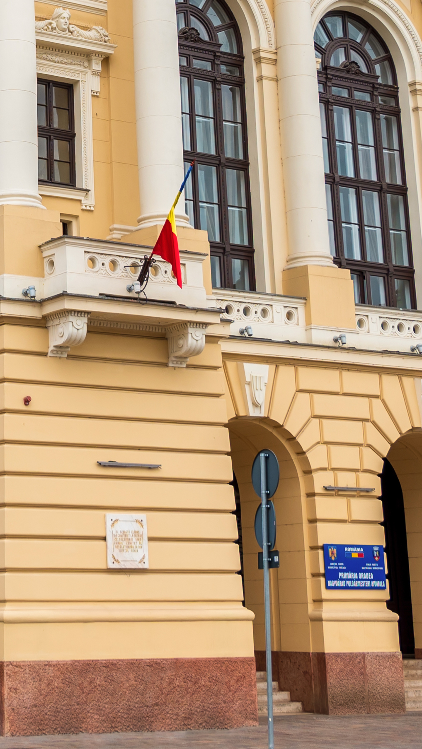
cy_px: 103
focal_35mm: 84
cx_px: -36
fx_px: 1670
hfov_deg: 14.1
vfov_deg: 24.7
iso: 100
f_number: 4
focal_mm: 24
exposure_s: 1/1250
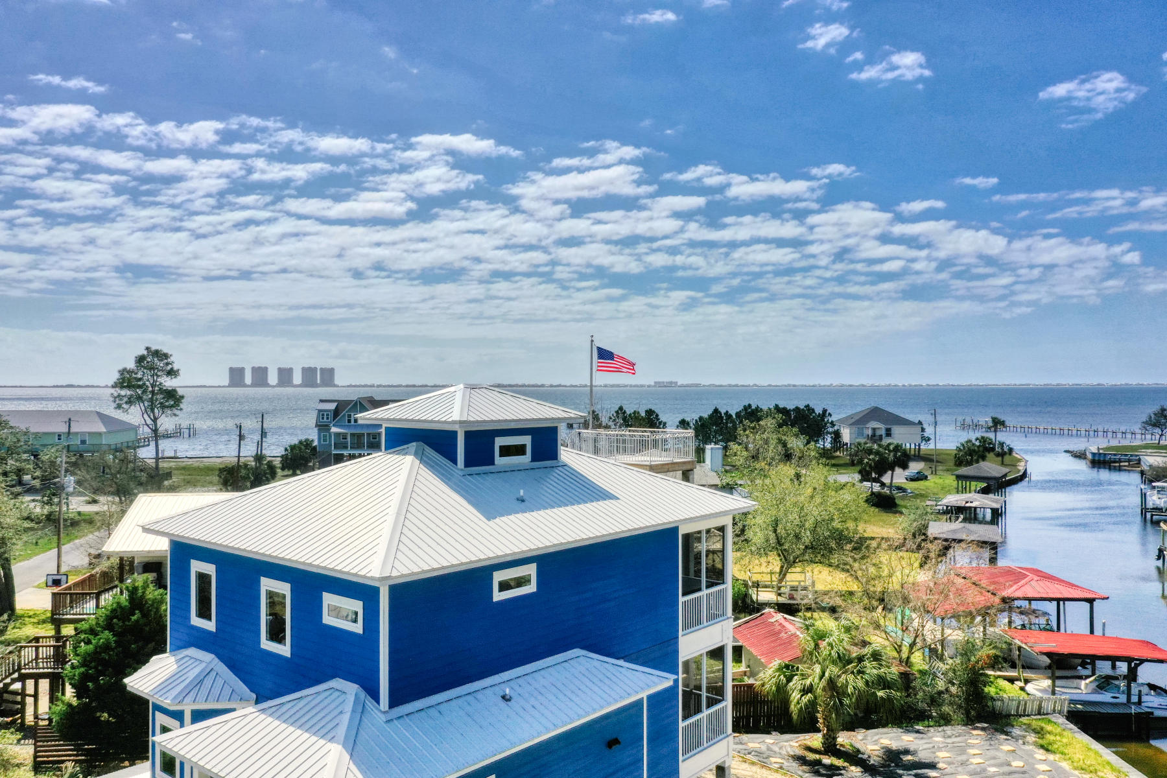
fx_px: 908
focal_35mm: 28
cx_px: 584
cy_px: 389
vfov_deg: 46.4
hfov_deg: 65.5
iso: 100
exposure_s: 1/800
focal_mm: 10.3
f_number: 7.1
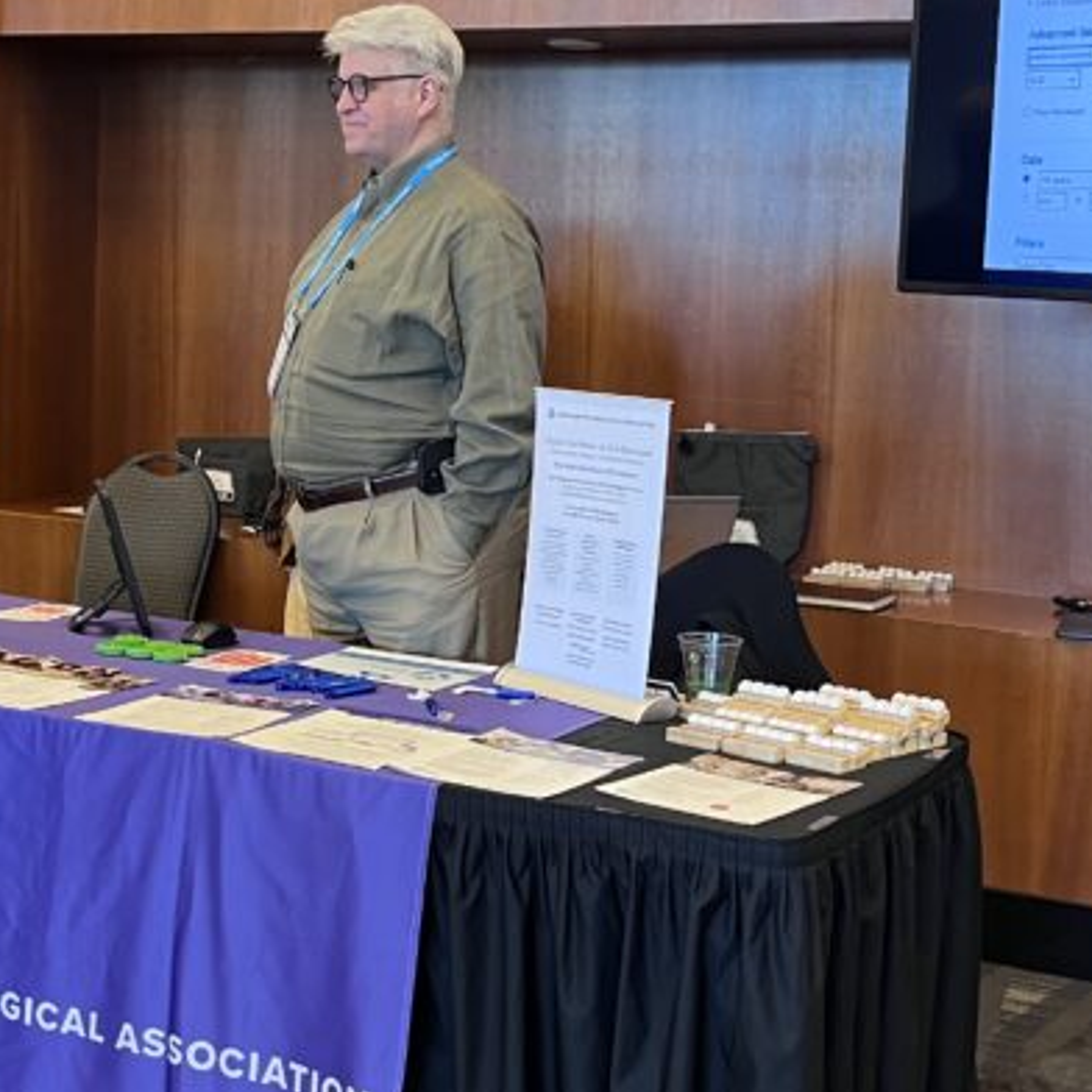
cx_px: 421
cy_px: 398
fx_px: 2141
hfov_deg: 28.5
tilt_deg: -4.0
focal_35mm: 60
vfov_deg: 28.5
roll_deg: -2.3
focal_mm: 5.1
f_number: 1.6
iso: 160
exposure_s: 1/60
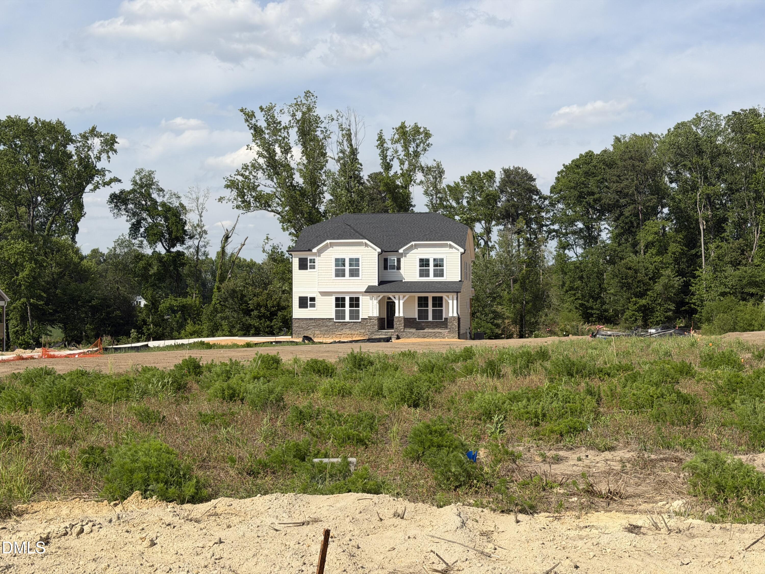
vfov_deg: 30.3
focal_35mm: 48
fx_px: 1061
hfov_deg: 39.7
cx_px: 382
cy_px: 287
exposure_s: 1/6536
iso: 64
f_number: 1.78
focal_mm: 6.76
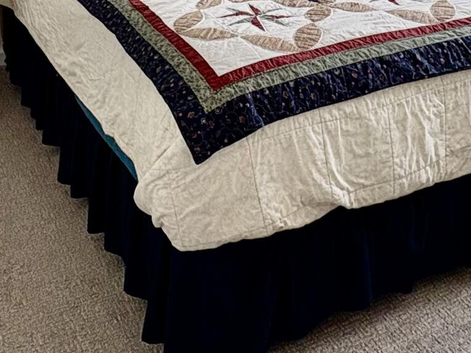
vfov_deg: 23.3
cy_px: -115
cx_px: 224
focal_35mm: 55
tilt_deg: -9.7
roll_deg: -0.1
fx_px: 748
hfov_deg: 34.9
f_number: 2.2
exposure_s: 1/140
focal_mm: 2.22
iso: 64
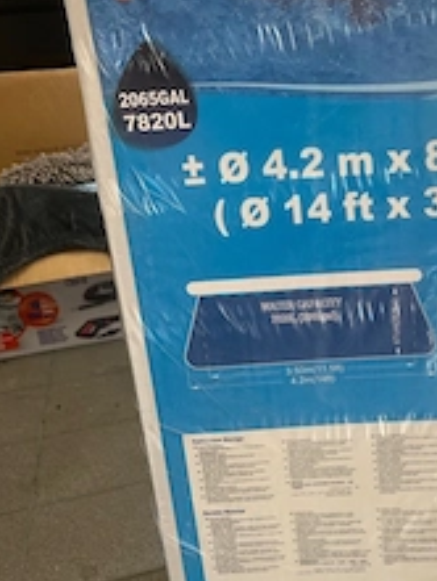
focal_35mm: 47
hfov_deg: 30.0
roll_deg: +6.1
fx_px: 790
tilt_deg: -20.4
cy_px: 287
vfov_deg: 40.4
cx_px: 361
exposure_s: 1/100
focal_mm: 5.1
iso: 100
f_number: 1.6
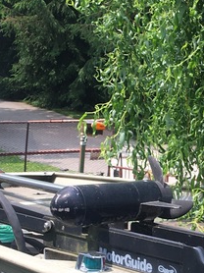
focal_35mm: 107
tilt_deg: -13.5
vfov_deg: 18.3
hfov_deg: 13.7
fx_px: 842
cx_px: 185
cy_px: 212
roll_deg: -1.7
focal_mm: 4.15
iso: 25
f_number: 2.2
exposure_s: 1/277
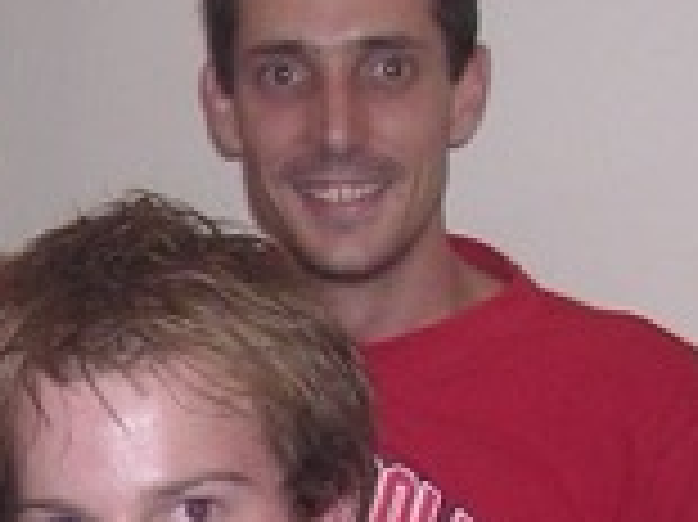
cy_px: 688
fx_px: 3566
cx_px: -459
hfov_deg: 10.6
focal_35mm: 177
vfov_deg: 8.3
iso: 173
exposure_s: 1/60.1
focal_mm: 5.8
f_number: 2.8
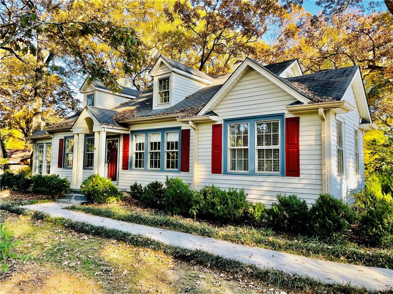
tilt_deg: +4.3
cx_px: 196
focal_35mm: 26
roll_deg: -0.5
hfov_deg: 67.3
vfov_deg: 53.1
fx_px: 295
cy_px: 147
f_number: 1.6
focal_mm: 4.2
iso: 32
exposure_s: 1/165
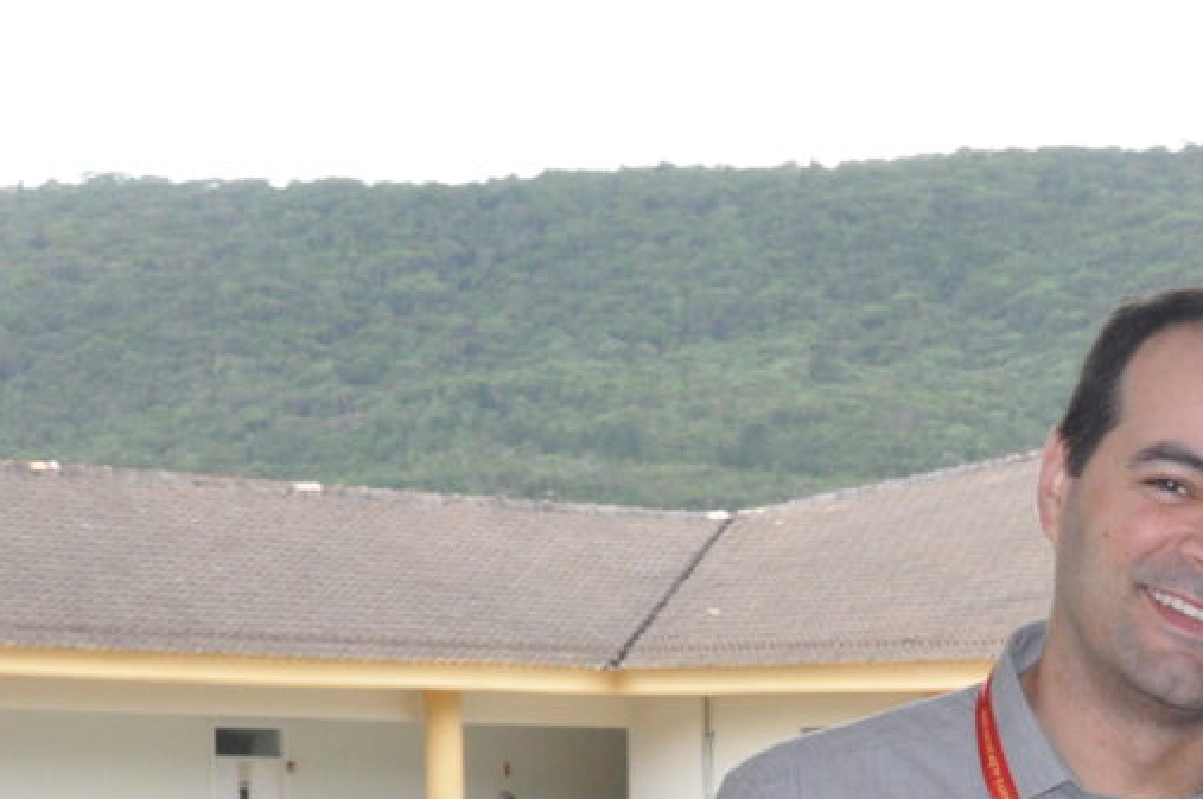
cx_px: 1611
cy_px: 1251
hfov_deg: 12.3
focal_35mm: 161
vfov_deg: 8.3
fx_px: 5375
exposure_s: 1/200
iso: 1250
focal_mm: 34
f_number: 11
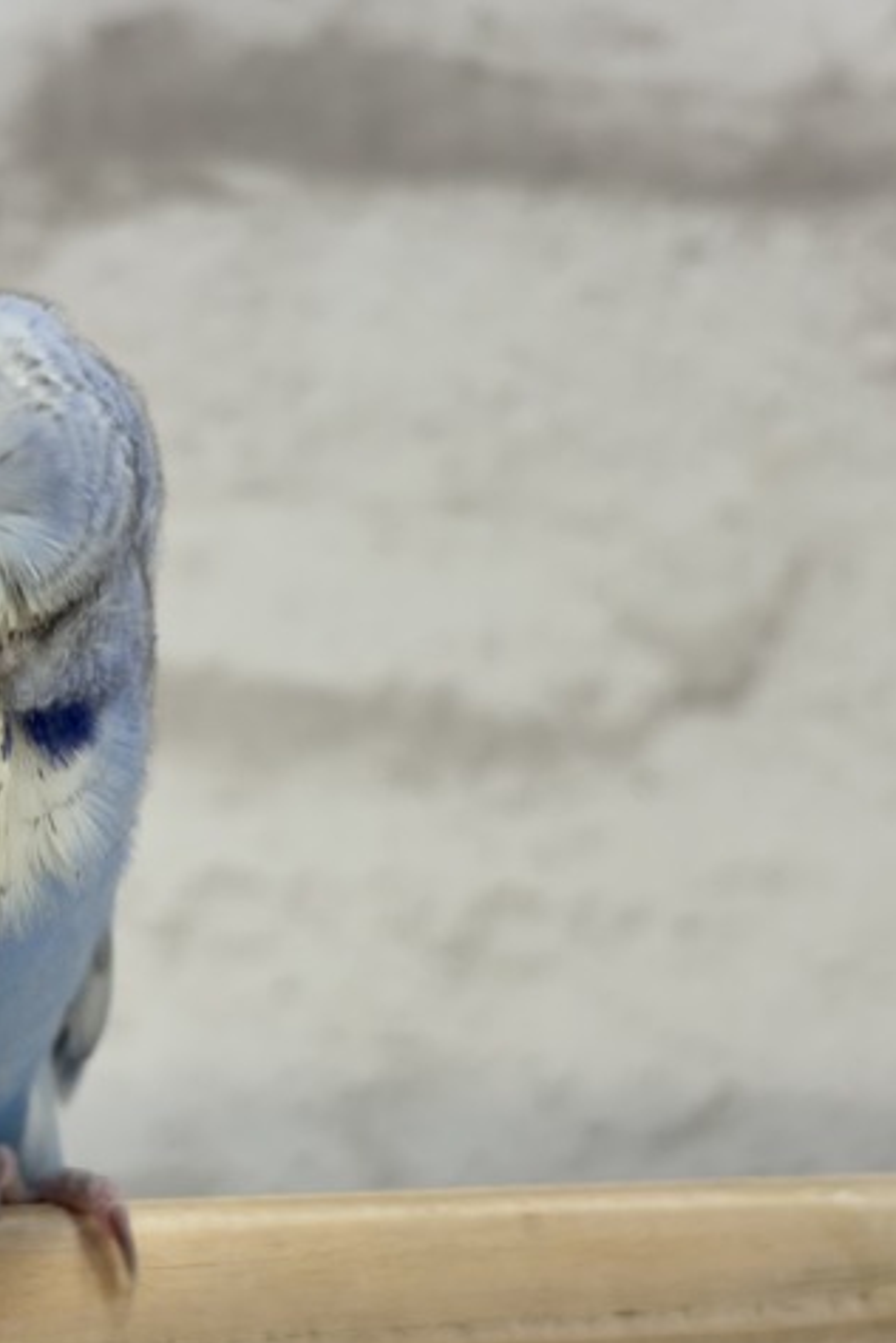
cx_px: 176
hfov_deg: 18.5
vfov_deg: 27.7
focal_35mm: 73
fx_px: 2725
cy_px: 677
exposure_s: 1/100
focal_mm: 5.96
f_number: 1.6
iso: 64
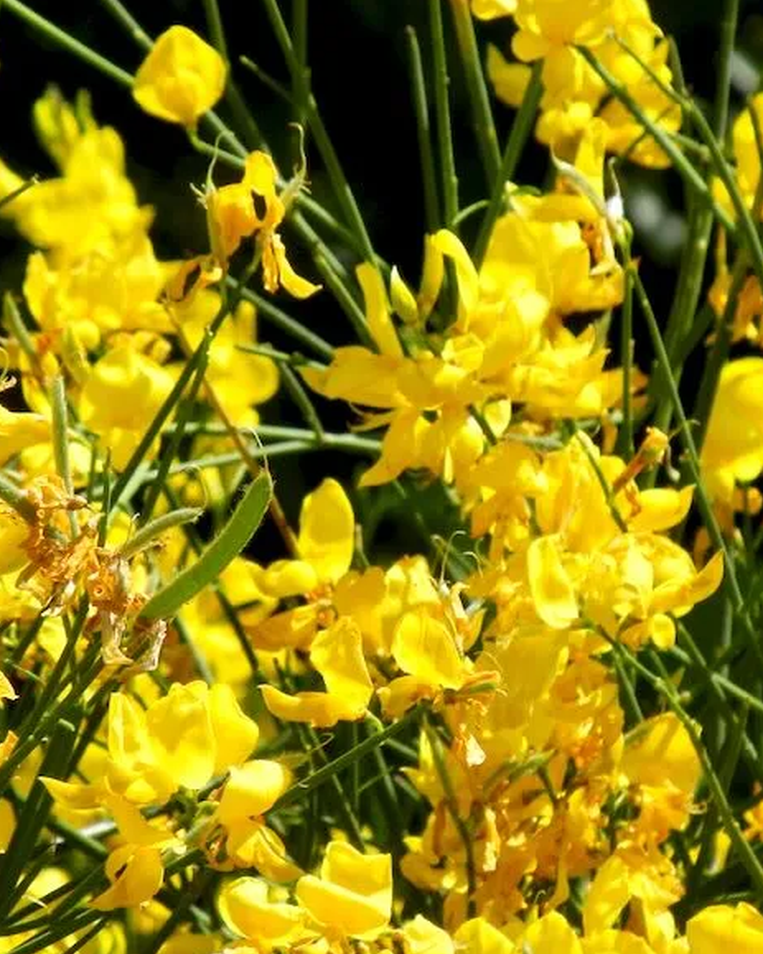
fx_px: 14626
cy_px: 381
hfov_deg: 3.0
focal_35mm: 518
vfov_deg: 3.7
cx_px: 391
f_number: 5.6
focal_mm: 54
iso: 160
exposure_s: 1/636
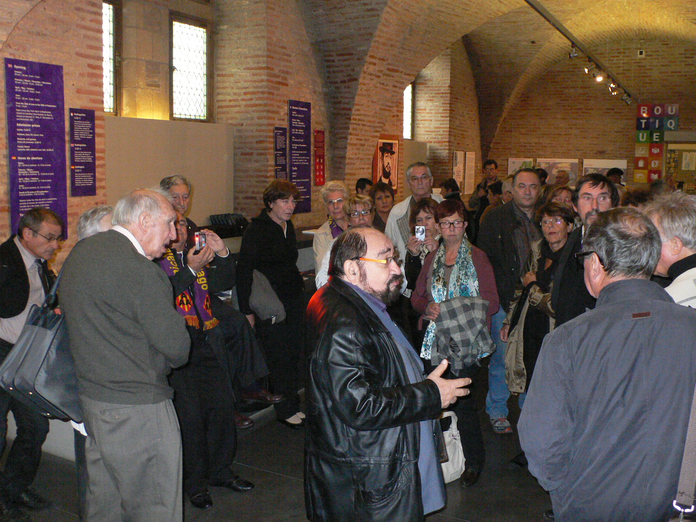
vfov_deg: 41.8
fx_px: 684
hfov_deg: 54.0
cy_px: 261
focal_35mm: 34
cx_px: 348
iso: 400
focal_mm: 6.3
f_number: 2.8
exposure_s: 1/30
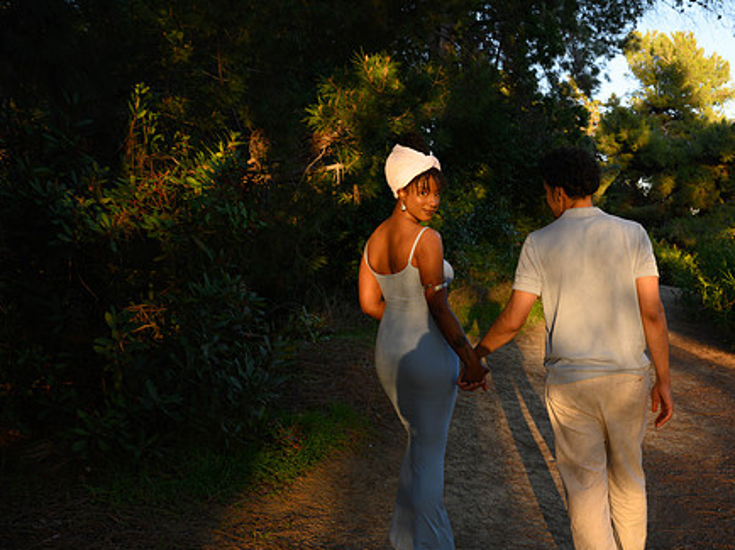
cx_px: 484
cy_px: 273
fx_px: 764
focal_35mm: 36
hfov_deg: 50.5
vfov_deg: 39.6
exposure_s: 1/100
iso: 125
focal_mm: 28
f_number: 5
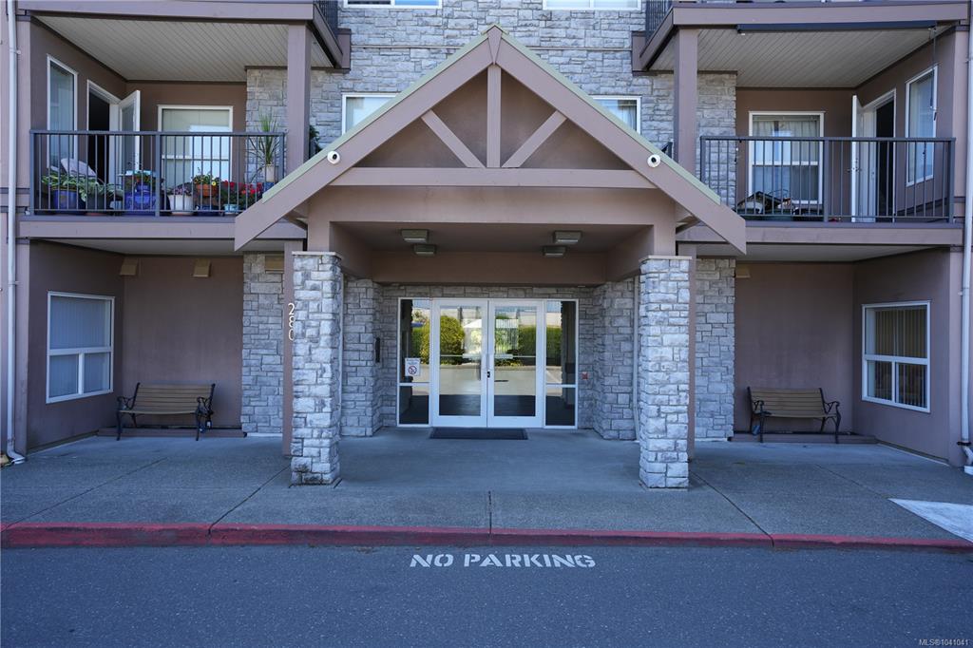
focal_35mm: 24
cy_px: 324
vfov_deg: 53.1
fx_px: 648
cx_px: 486
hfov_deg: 73.8
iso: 125
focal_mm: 24
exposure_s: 1/160
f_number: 4
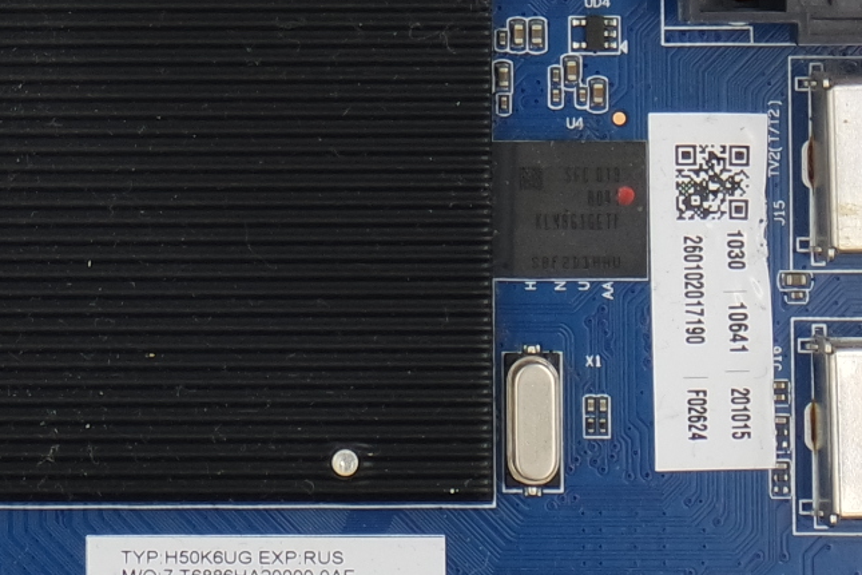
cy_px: -191
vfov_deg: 5.5
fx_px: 5962
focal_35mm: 249
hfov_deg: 8.2
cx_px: -45
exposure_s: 1/100
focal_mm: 20
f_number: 5
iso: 200
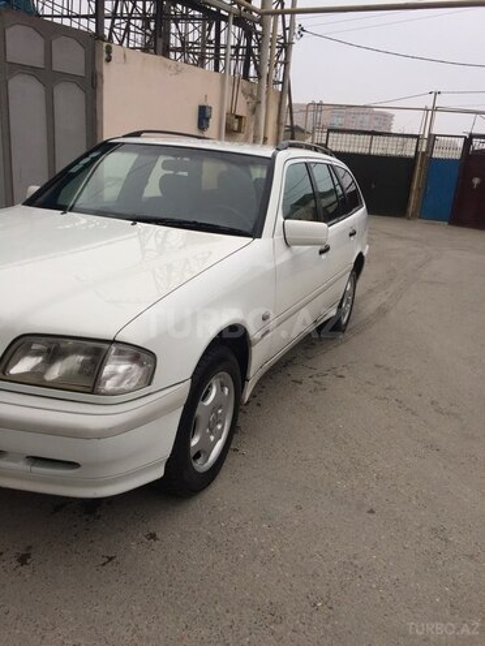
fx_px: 542
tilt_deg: -17.8
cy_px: 323
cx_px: 242
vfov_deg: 61.7
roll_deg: -4.7
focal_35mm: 29
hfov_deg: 48.2
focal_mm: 4.15
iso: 32
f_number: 2.2
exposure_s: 1/208
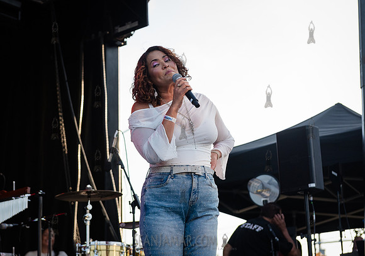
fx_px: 874
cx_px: 165
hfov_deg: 23.6
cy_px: 106
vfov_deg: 16.7
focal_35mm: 85
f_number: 4
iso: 1000
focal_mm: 70
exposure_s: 1/2000
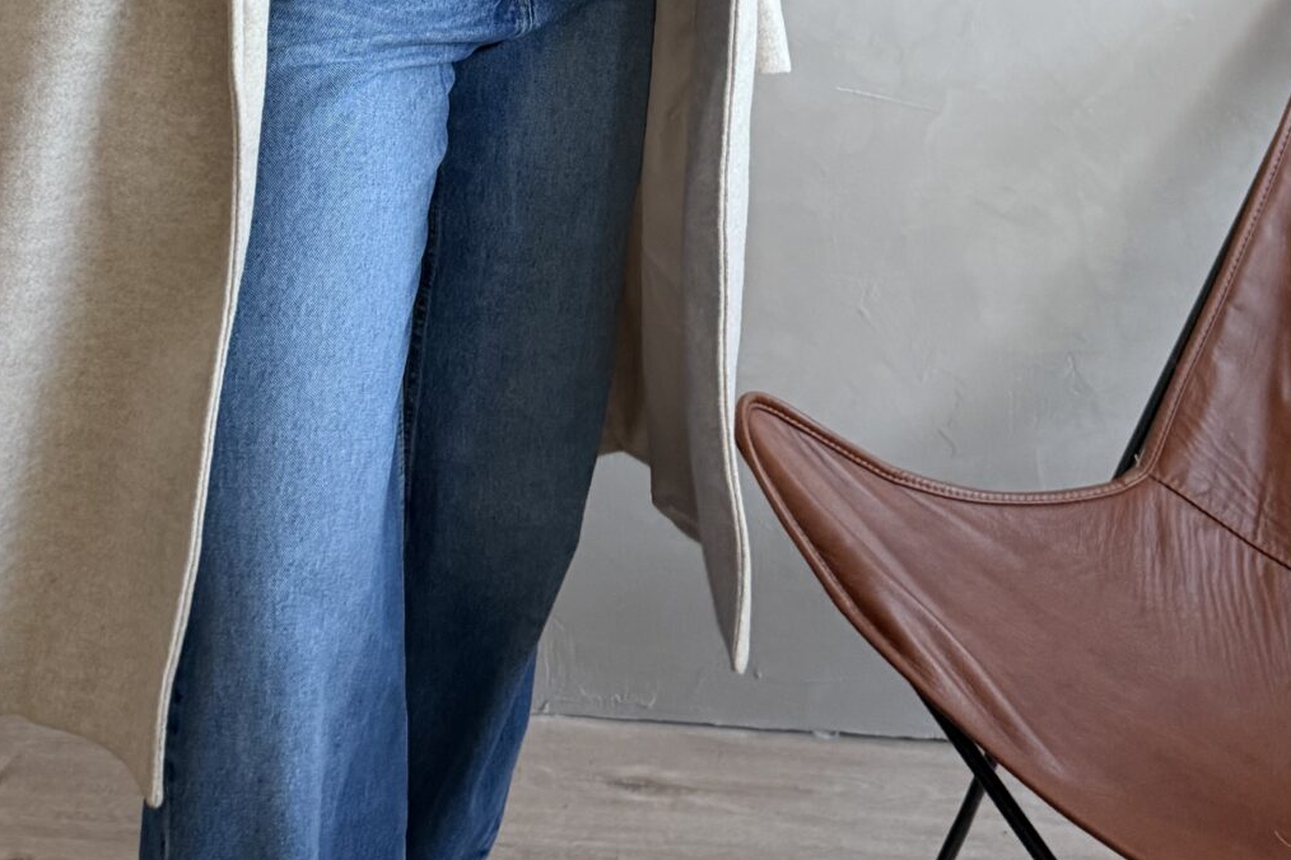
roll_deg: -0.2
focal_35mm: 63
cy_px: -60
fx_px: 2259
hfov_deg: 31.6
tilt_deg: -28.2
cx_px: 413
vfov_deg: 20.7
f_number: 1.78
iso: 400
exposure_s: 1/60
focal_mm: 6.76
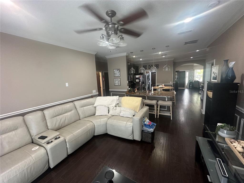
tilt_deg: -8.4
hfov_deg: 102.1
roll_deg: +2.7
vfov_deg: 85.7
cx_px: 122
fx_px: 99
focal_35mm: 14
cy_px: 92
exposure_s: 1/60
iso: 250
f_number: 2.2
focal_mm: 2.22
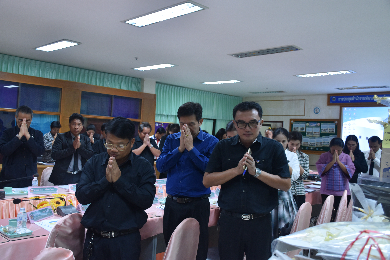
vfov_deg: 38.4
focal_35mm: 34
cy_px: 130
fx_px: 374
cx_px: 195
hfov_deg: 55.1
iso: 800
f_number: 4
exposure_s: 1/60
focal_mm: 23
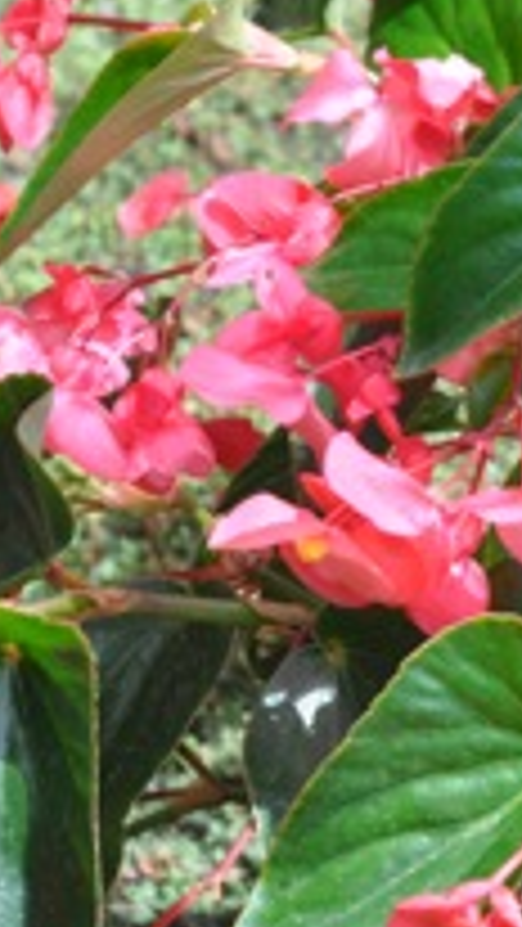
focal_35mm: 269
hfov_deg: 4.5
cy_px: 511
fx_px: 6605
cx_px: 846
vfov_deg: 8.0
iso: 200
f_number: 5.6
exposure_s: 1/125
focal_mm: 55
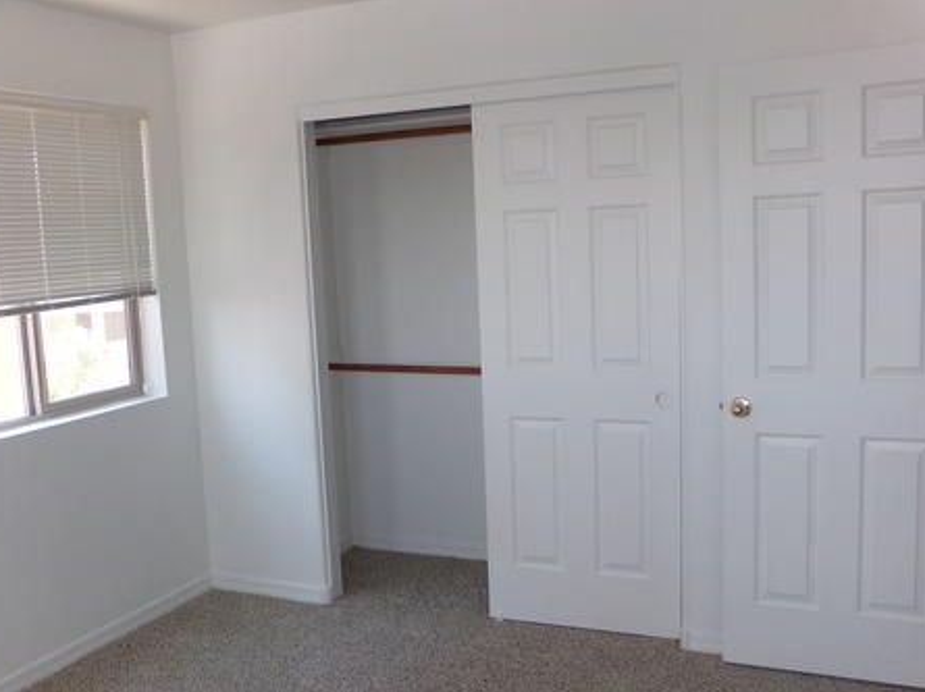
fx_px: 1015
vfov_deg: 37.6
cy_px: 395
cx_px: 403
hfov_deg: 48.9
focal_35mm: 38
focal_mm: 5.9
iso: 200
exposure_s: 1/80
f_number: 3.4
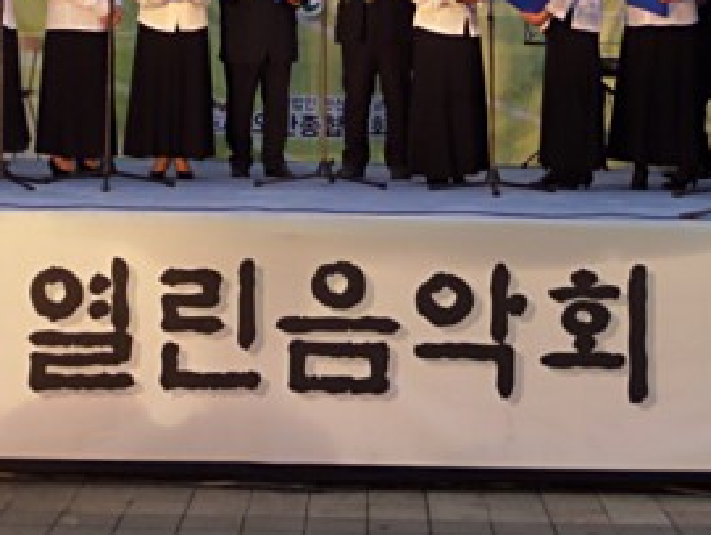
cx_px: 319
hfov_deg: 20.0
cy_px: 75
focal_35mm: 98
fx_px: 2015
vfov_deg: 15.0
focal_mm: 8.7
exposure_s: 1/45
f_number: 3.8
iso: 320
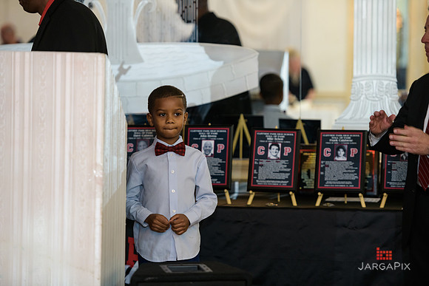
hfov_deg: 14.7
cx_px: 214
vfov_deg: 9.8
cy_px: 143
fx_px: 1669
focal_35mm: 140
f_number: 3.2
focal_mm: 140
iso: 1000
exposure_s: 1/125
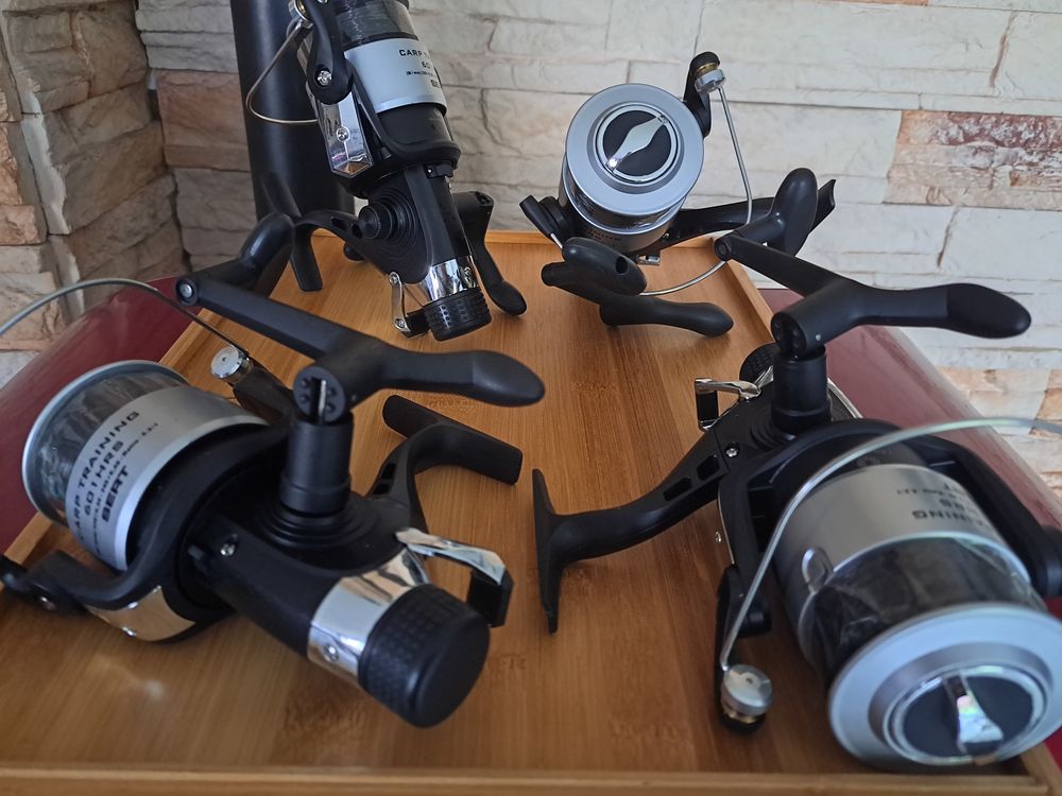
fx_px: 736
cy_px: 398
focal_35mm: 24
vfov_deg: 56.8
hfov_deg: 71.6
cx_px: 531
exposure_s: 1/20
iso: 640
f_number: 1.8
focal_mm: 5.23
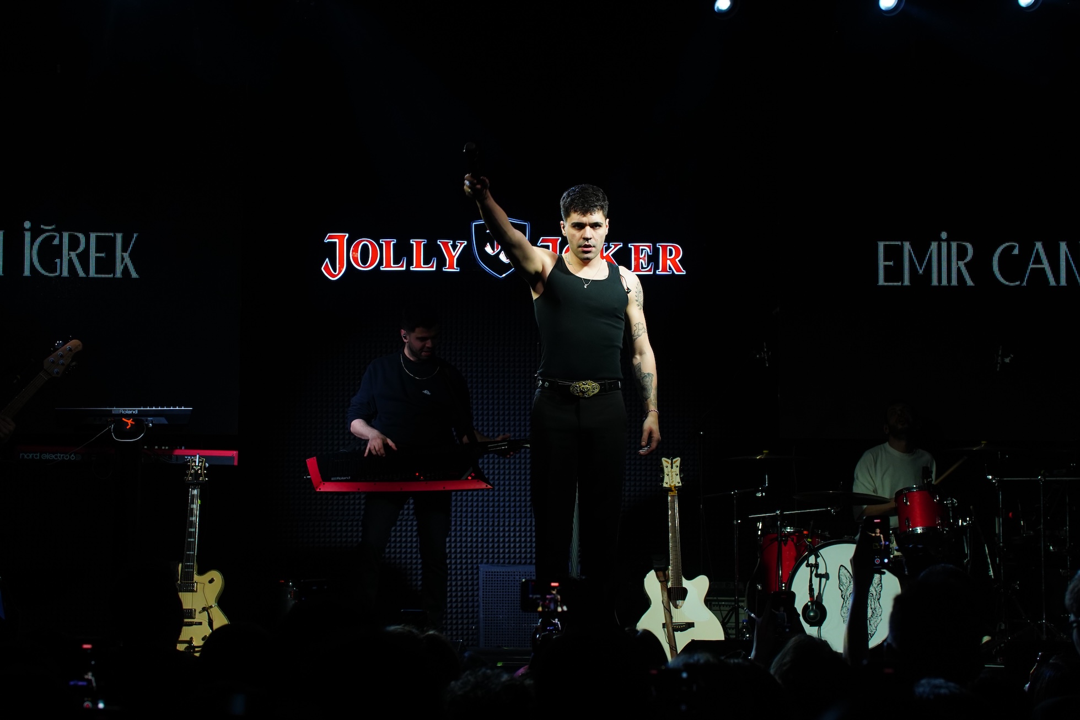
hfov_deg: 23.9
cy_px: 360
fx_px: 2550
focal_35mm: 85
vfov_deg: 16.1
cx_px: 540
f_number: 5.6
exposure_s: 1/160
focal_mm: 85
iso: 1600
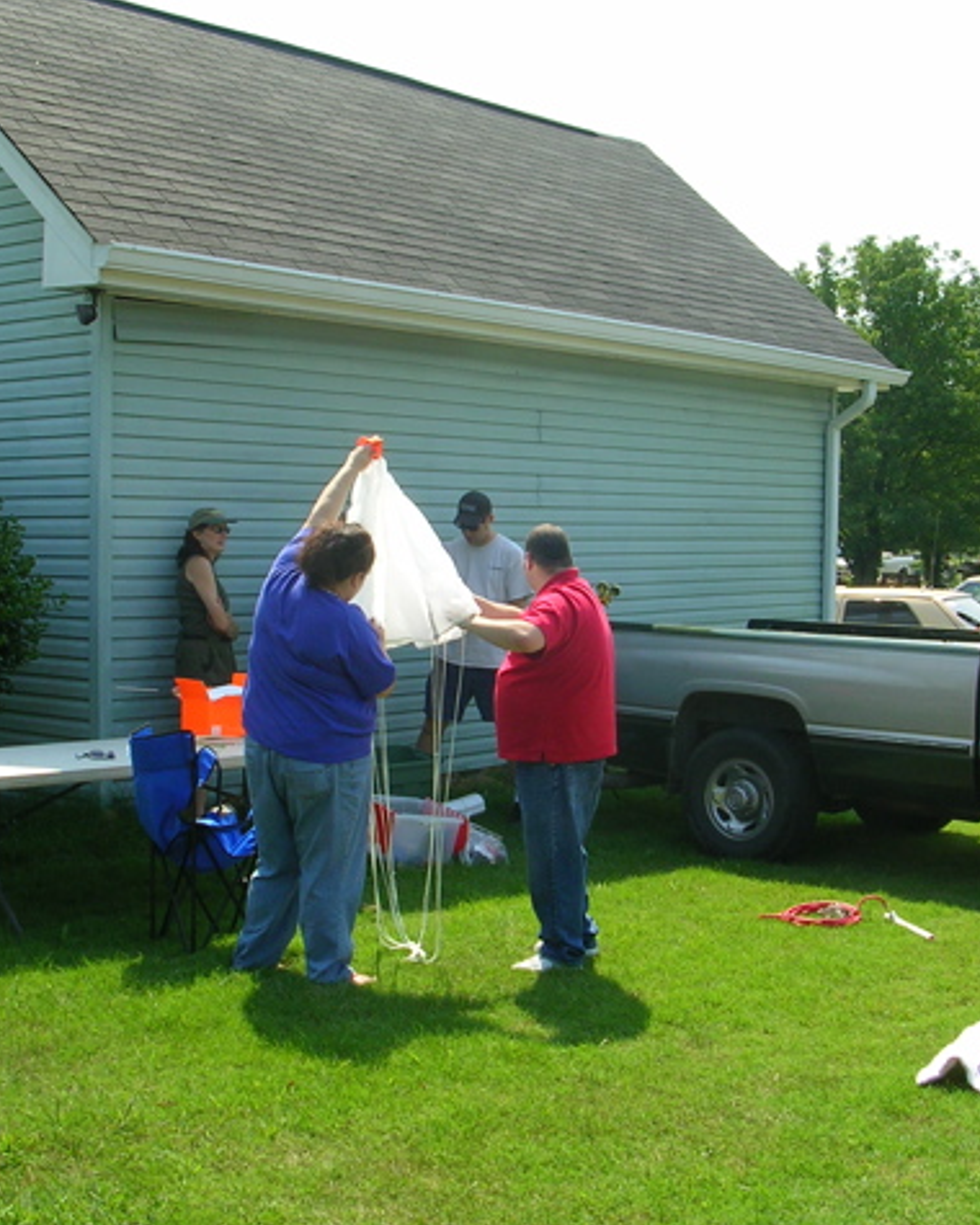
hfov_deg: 30.2
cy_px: 614
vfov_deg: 37.3
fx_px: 1813
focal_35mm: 50
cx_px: 521
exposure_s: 1/165
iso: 50
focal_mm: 5.8
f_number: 5.6
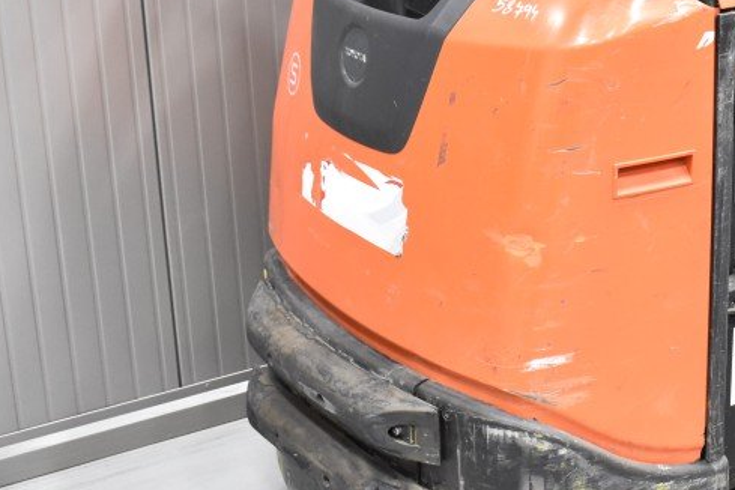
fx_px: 1654
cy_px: 155
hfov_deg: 24.4
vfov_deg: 16.8
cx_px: 657
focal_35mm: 81
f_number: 5
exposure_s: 1/25
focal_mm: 22
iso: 1600
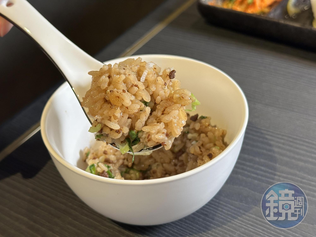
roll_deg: +4.7
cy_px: 118
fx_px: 438
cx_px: 158
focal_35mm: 48
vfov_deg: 30.3
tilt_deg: -39.2
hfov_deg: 39.7
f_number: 1.78
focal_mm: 6.86
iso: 160
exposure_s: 1/60
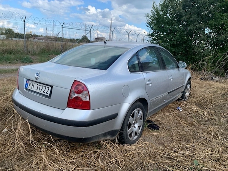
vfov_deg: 53.1
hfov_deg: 67.3
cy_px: 86
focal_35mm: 26
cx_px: 114
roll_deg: -4.7
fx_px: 171
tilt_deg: -14.1
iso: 25
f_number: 1.8
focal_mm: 4.25
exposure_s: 1/1124
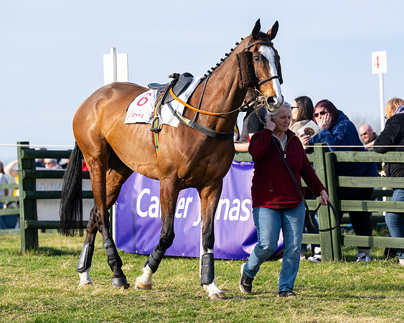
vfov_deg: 7.5
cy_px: 153
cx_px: 253
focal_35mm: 205
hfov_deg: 9.4
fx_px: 2450
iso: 125
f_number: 4.5
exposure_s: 1/800
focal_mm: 145
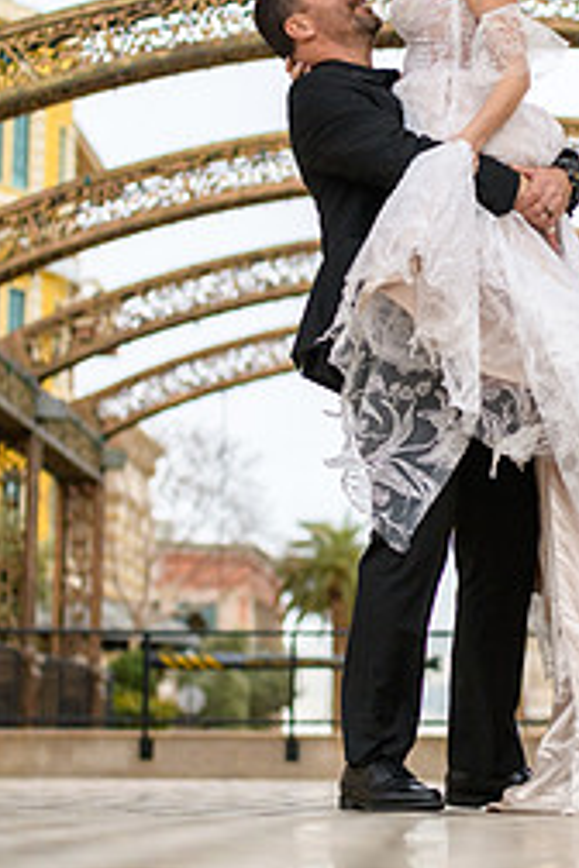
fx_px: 3015
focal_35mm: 125
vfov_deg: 16.4
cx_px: 507
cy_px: 296
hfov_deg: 10.9
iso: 400
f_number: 2.8
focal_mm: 70
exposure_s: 1/3200
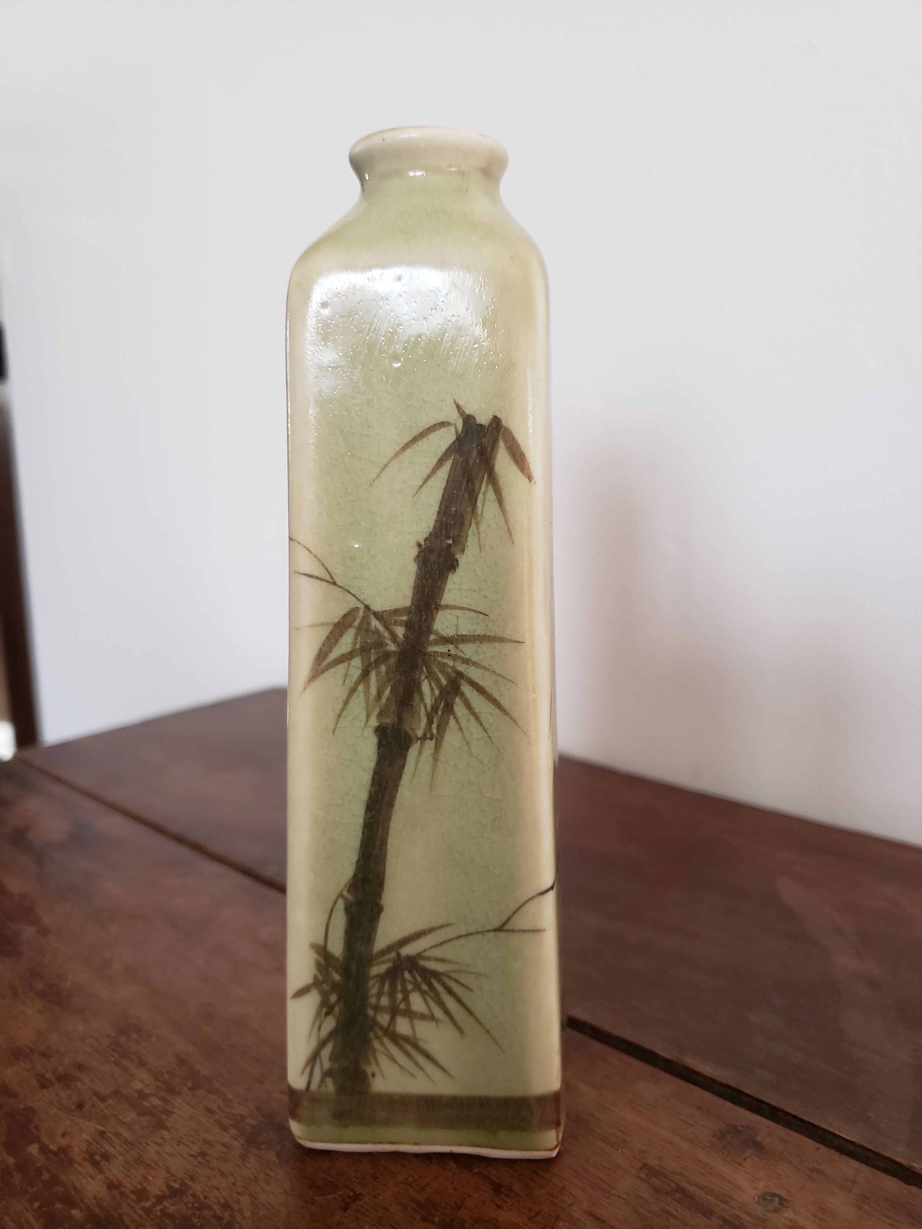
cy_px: 614
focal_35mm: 26
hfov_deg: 53.1
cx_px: 461
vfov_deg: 67.3
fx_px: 923
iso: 250
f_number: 1.5
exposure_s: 1/19
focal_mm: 4.3
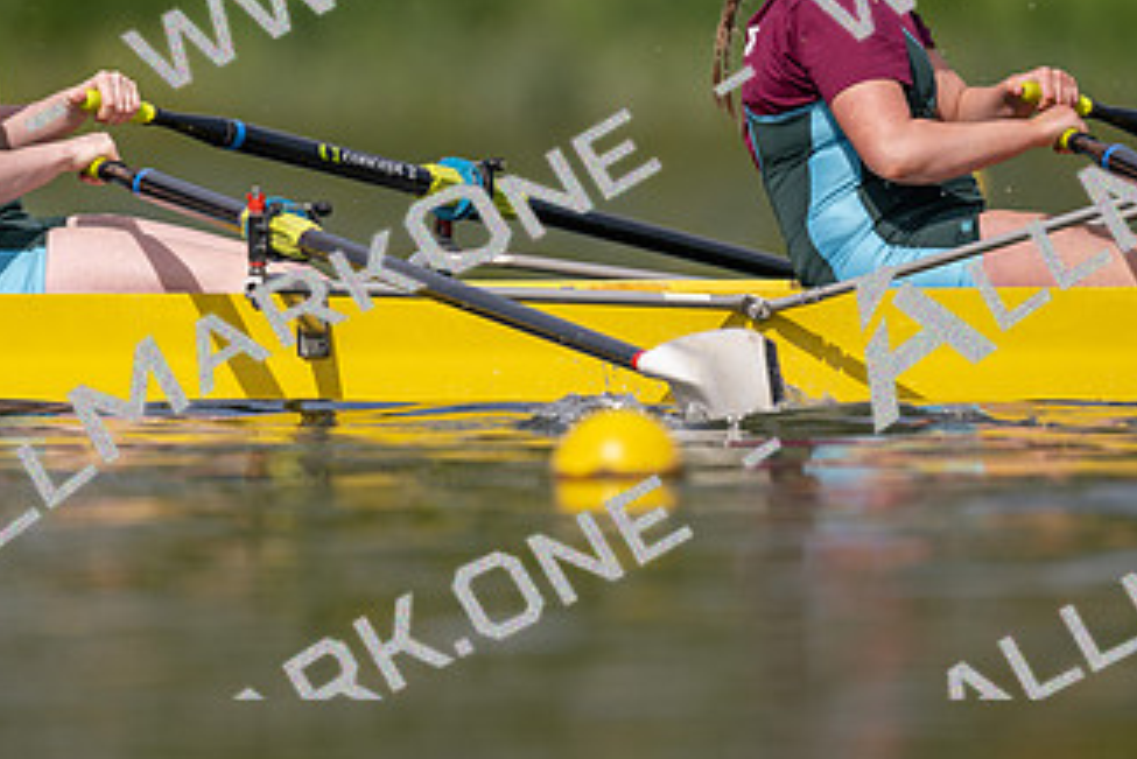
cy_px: 100
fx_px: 33808
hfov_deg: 1.9
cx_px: 556
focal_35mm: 1070
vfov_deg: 1.3
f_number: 4
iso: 200
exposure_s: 1/2500
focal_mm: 600
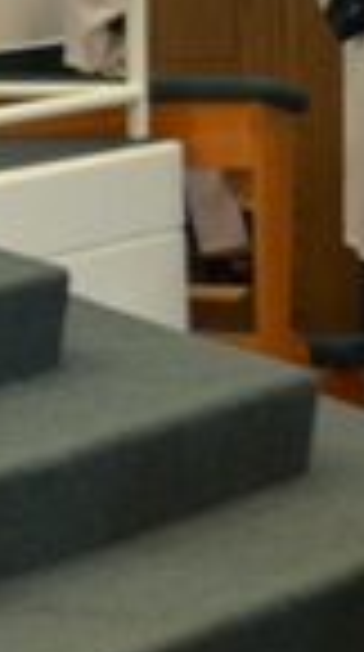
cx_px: -840
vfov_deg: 10.0
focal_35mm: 215
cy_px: 54
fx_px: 3714
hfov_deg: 5.2
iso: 800
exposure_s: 1/30
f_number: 4
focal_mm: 31
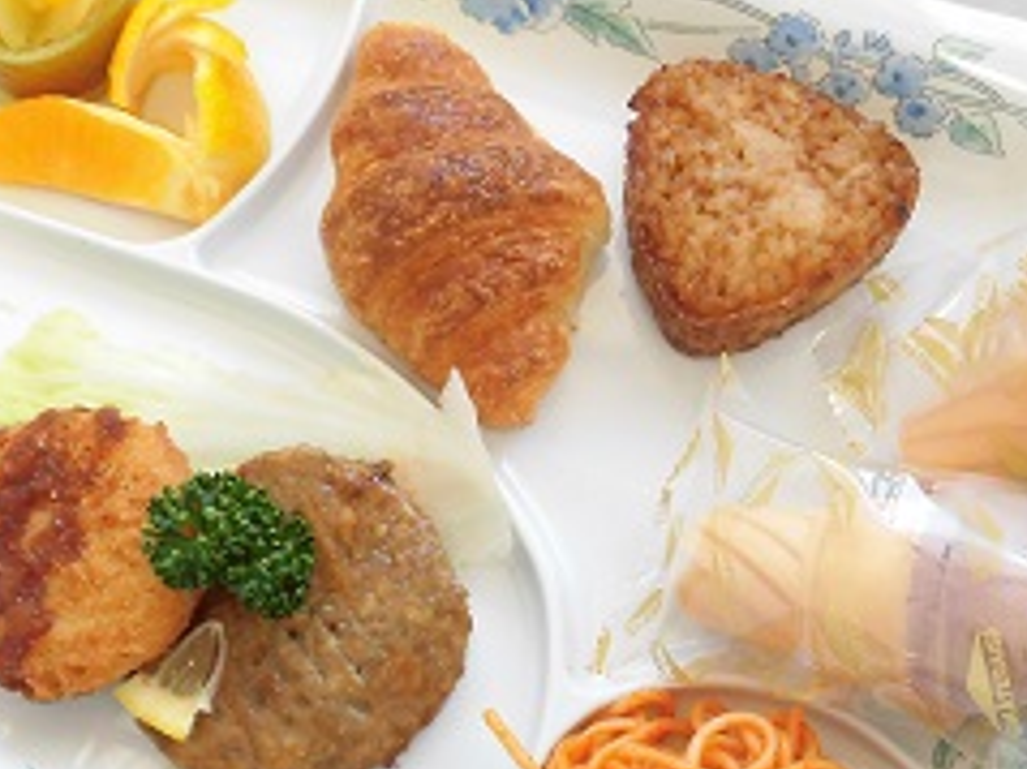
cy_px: 440
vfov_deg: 30.2
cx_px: 481
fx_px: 1423
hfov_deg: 39.7
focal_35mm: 48
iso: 160
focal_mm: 4.98
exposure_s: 1/80
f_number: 3.3
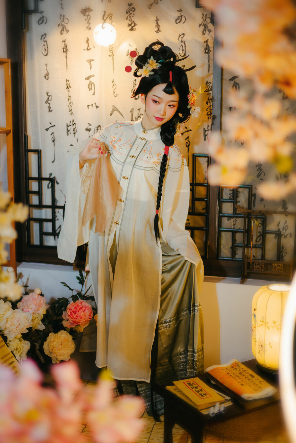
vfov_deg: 39.6
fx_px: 617
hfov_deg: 27.0
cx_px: 148
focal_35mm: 50
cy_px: 222
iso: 100
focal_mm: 50
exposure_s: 1/125
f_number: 1.8
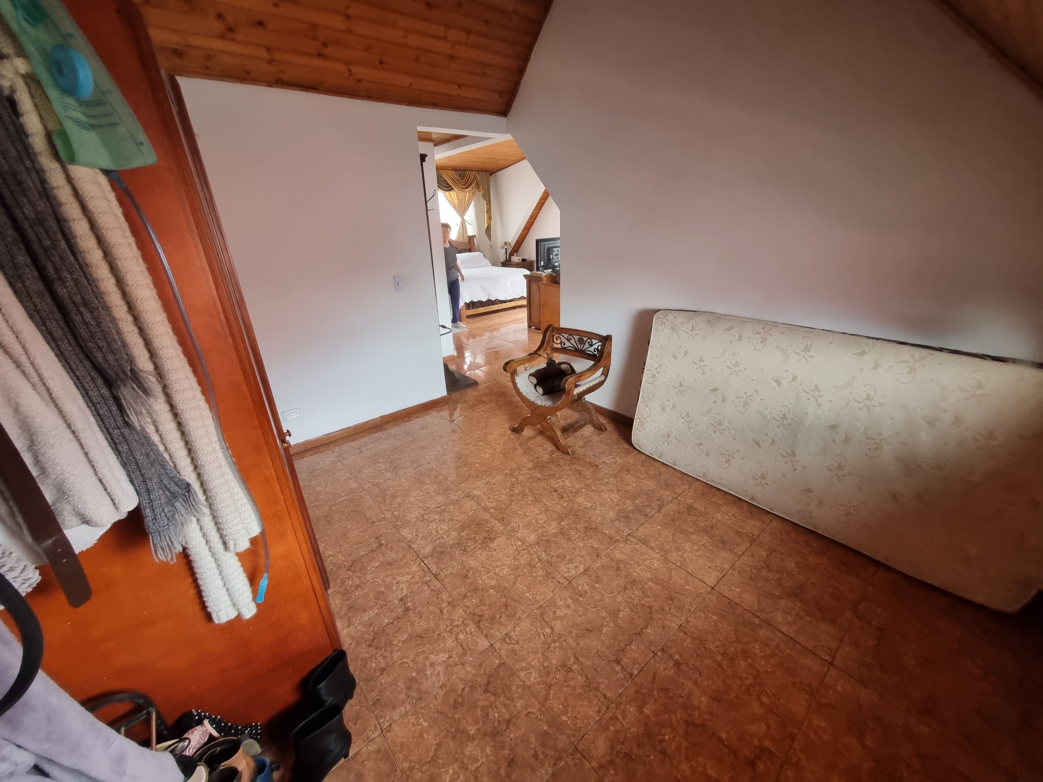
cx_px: 522
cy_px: 391
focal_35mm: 13
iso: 320
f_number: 2.2
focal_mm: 1.74
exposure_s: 1/60
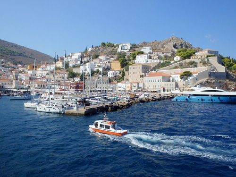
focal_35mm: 28
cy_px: 88
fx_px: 191
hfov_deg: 63.4
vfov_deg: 49.7
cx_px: 118
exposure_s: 1/160
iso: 125
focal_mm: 5
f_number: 11
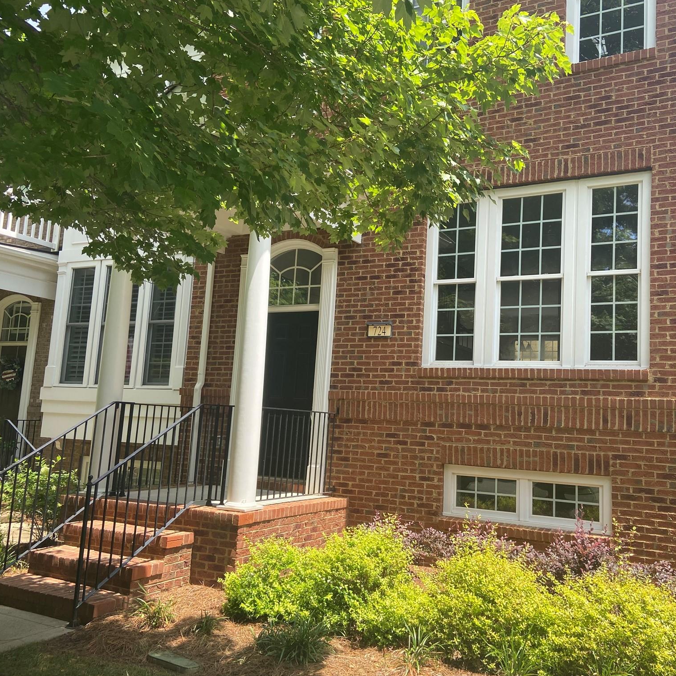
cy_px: 340
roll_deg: -3.0
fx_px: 685
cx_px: 403
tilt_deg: +7.8
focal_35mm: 31
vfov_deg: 52.5
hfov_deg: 52.2
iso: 32
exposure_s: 1/742
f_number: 1.8
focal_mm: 4.25
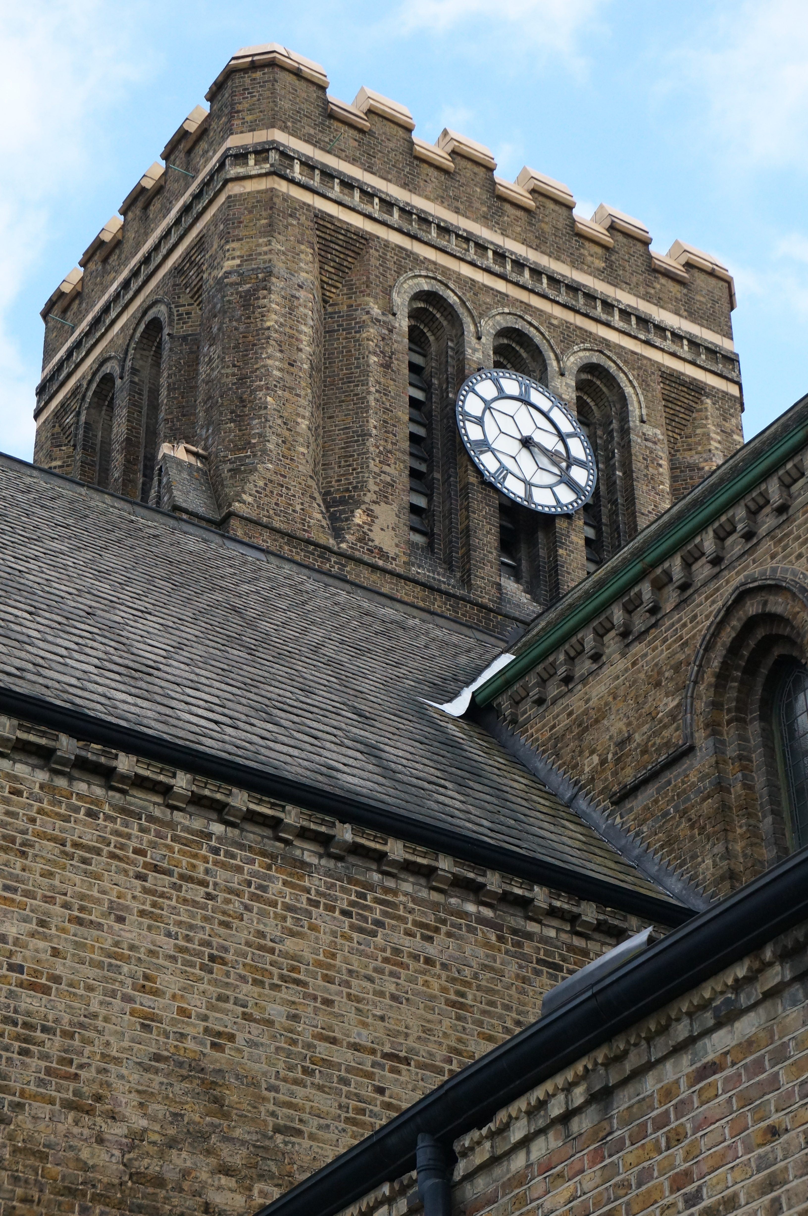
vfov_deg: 28.1
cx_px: 404
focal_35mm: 72
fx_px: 2429
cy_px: 608
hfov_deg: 18.9
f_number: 7.1
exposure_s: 1/1600
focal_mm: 48
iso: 1600
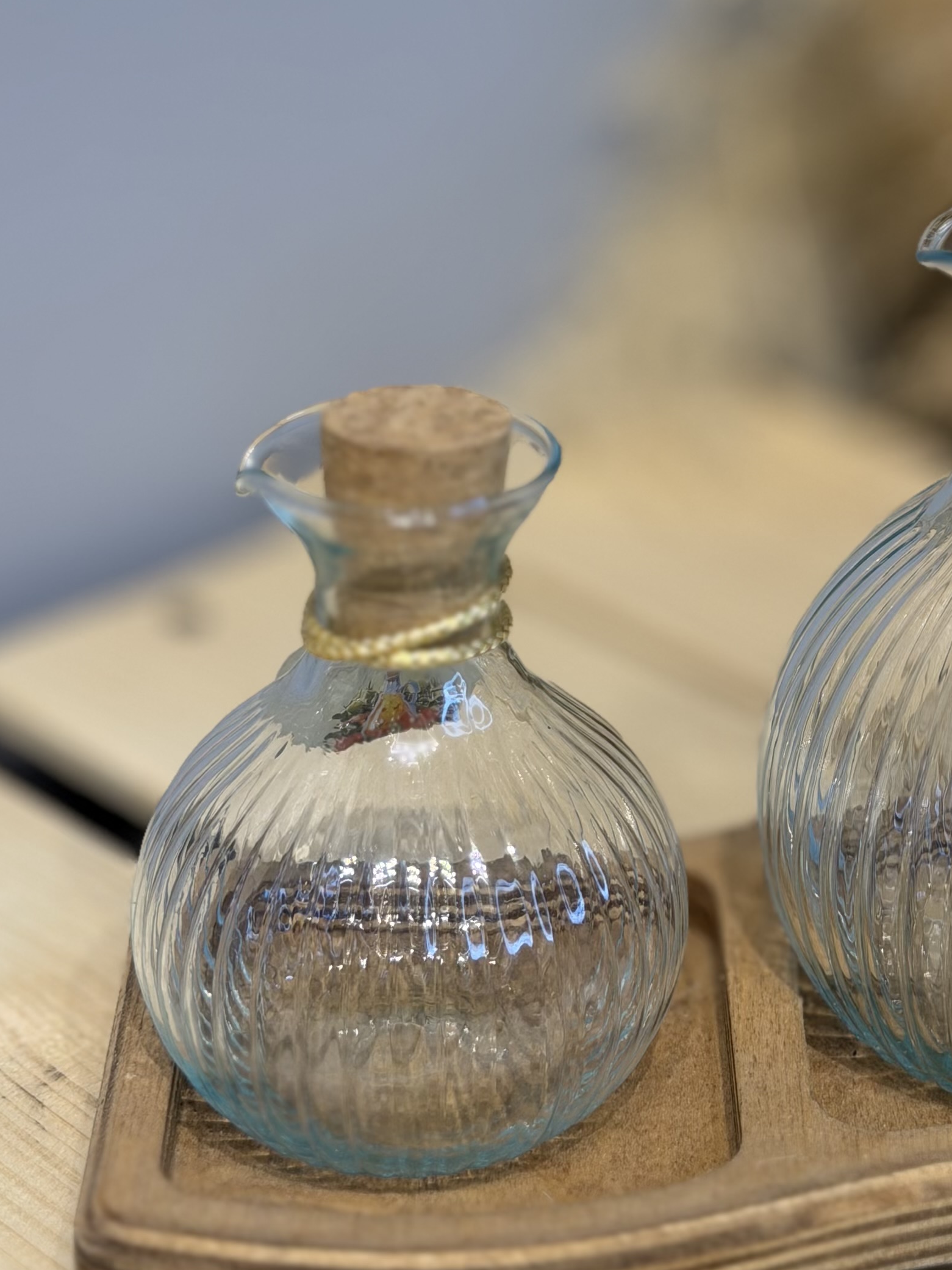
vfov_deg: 21.0
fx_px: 3410
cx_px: 763
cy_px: 438
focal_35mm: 93
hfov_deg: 15.8
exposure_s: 1/158
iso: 50
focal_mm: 6.76
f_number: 1.78
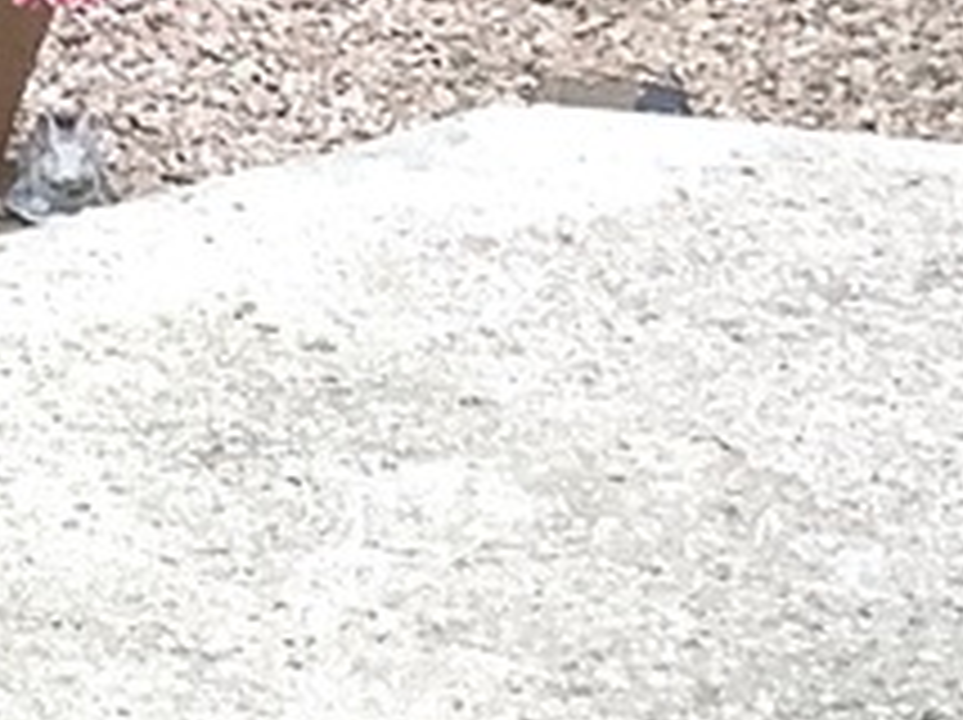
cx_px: -1570
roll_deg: -0.6
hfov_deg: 8.4
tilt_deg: -21.4
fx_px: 5808
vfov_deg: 7.1
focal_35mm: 209
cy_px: 148
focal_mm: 3.3
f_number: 2.4
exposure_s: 1/120
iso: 80
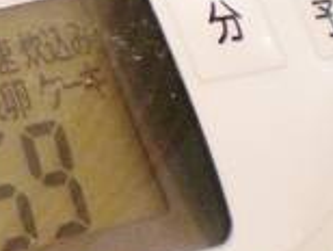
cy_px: 74
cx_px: -171
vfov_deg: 10.0
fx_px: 1426
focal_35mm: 148
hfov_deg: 12.6
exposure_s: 1/80
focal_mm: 6.3
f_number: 3.1
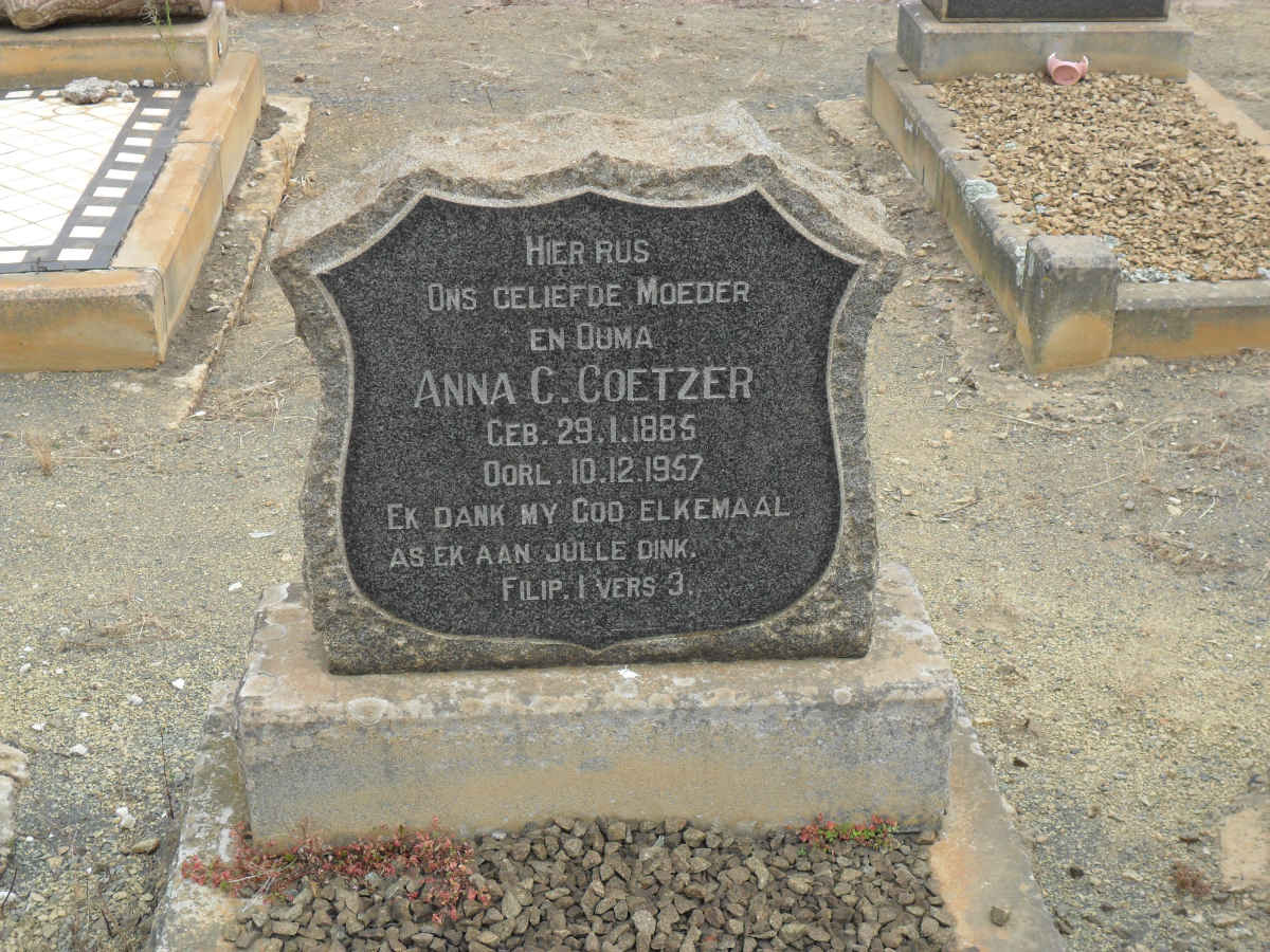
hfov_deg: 36.8
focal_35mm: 52
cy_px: 476
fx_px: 1908
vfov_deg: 28.0
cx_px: 635
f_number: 5
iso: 100
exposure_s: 1/180
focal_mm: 9.3
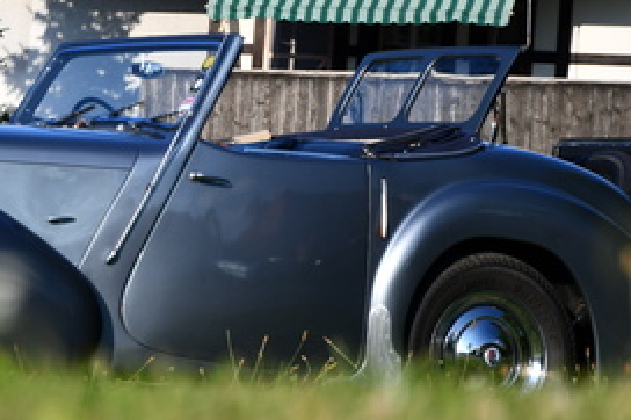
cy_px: 70
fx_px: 5220
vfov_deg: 4.6
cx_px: 109
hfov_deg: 6.9
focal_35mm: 298
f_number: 5.6
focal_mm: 90
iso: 200
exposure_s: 1/250
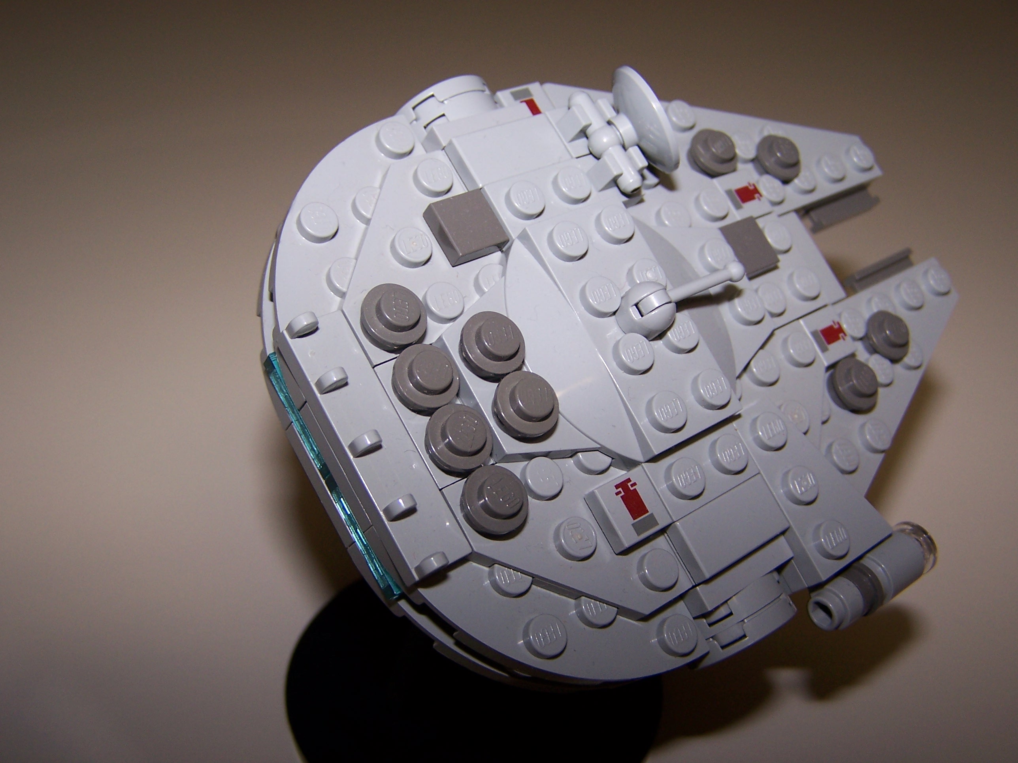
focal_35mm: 38
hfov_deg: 49.0
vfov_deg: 37.7
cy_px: 382
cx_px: 509
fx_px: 1118
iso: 80
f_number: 2.8
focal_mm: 6.3
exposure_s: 1/60
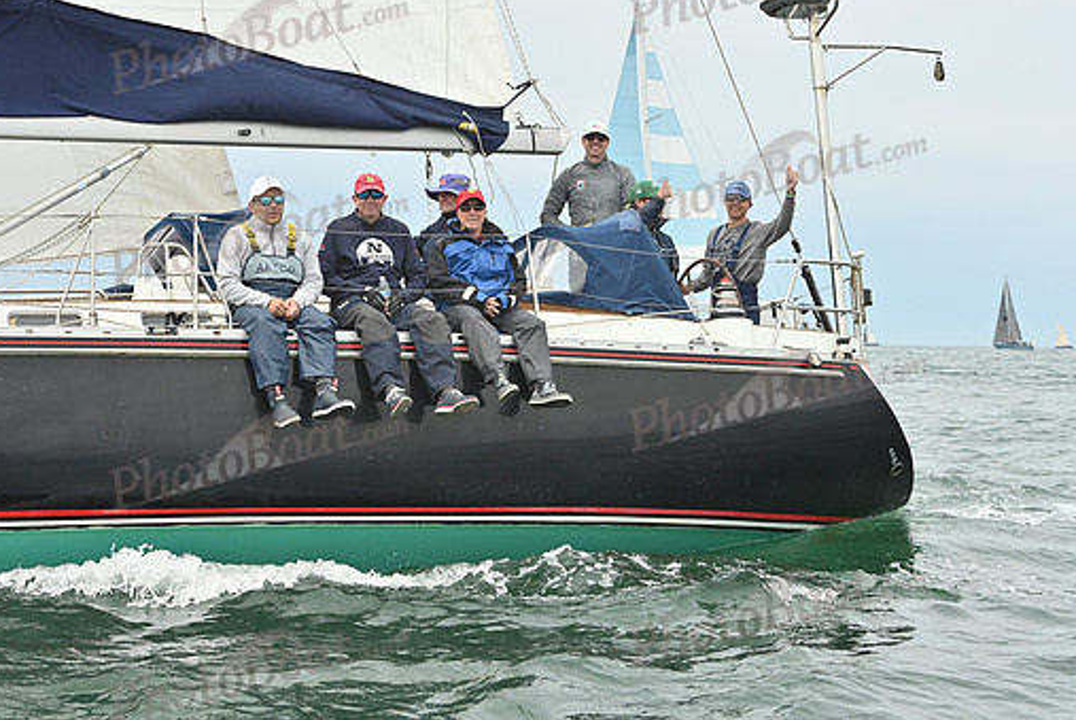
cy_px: 315
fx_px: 2393
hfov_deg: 25.3
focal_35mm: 80
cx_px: 520
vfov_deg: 17.1
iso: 320
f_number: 8
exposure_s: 1/800
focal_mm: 70
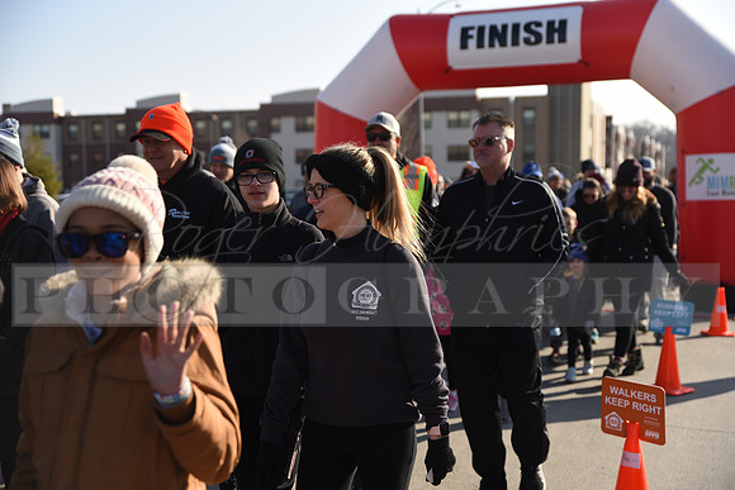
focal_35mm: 50
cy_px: 245
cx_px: 368
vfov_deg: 27.0
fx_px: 1021
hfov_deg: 39.6
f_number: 2.8
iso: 100
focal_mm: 50
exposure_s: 1/1250
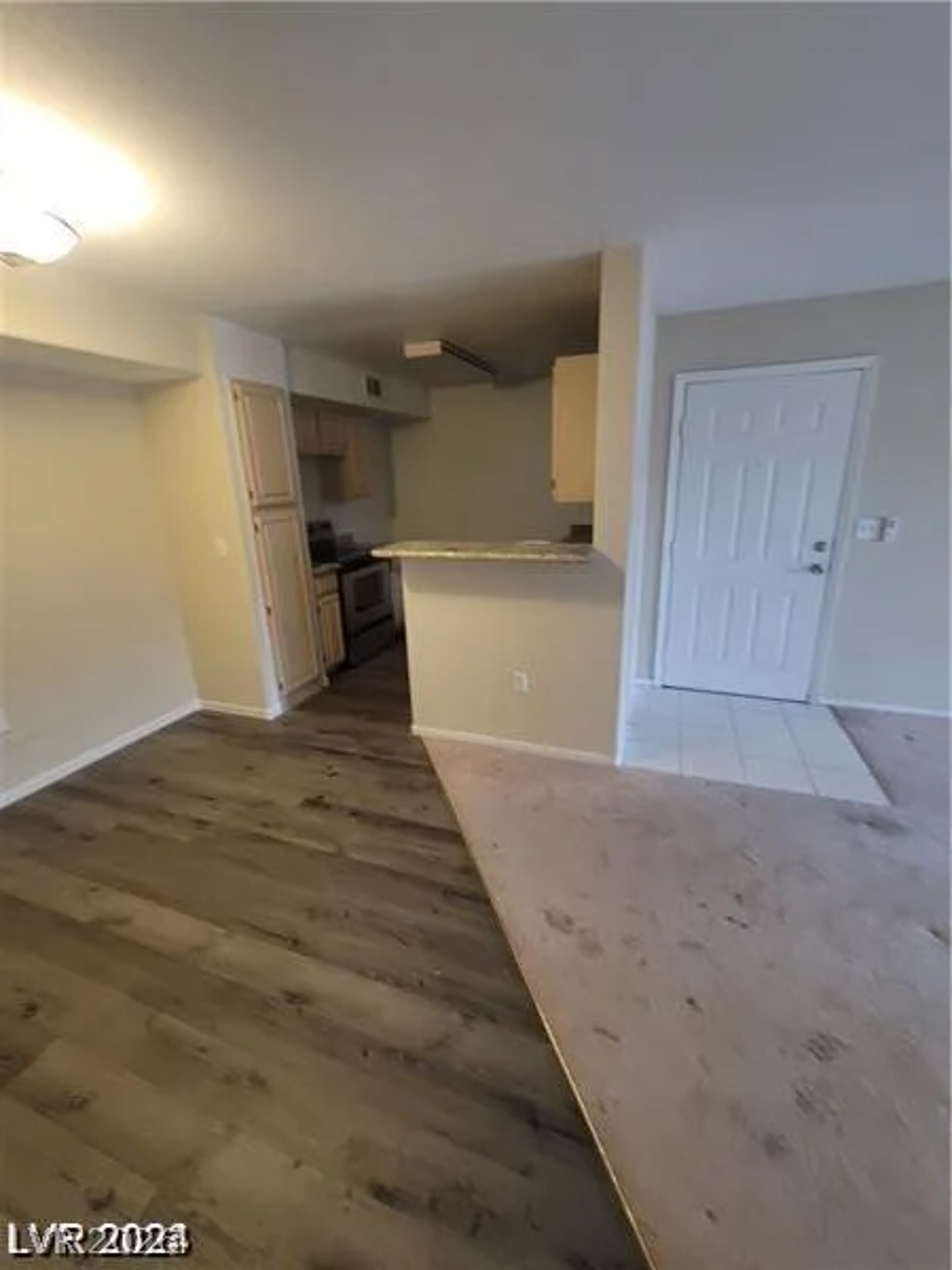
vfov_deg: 106.2
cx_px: 476
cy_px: 635
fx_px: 477
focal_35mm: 13
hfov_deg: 89.9
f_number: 2.2
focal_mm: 2.2
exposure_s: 1/60
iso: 250
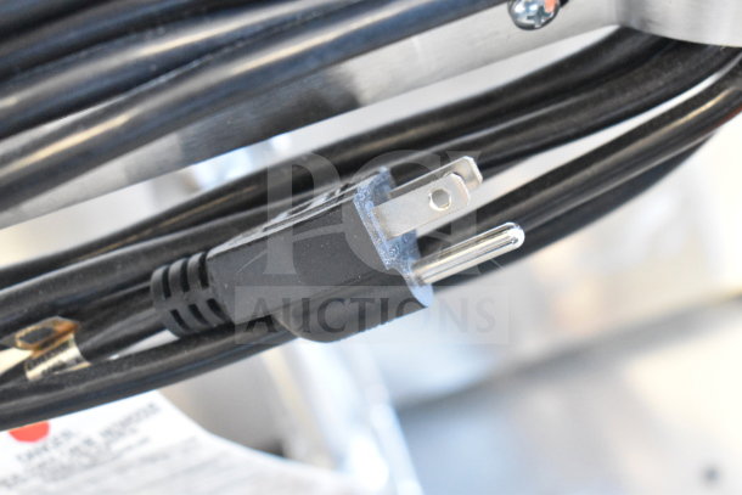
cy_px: 248
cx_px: 371
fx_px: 1484
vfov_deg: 18.9
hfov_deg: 28.1
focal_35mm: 72
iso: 10000
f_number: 5.3
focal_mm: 48
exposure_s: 1/80
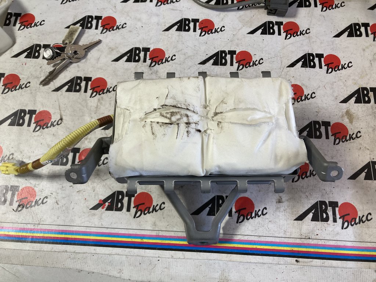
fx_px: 304
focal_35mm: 28
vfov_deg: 49.7
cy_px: 141
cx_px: 188
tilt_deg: -72.6
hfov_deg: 63.4
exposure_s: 1/75
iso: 80
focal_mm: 3.99
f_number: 1.8
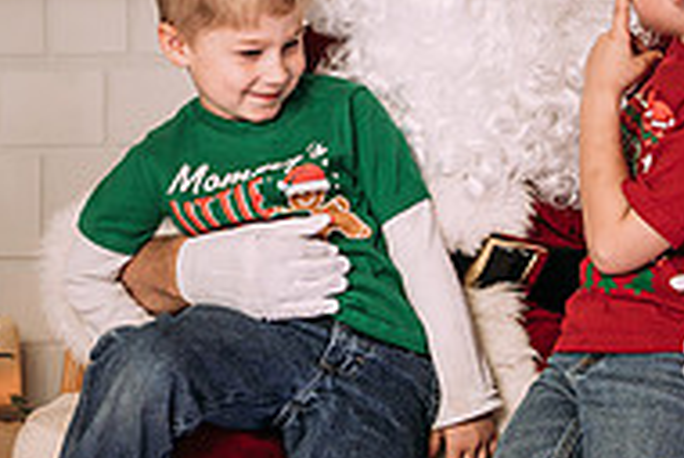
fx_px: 2263
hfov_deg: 17.1
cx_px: 164
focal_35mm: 119
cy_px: 265
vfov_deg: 11.5
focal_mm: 35
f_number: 7.1
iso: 100
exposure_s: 1/100
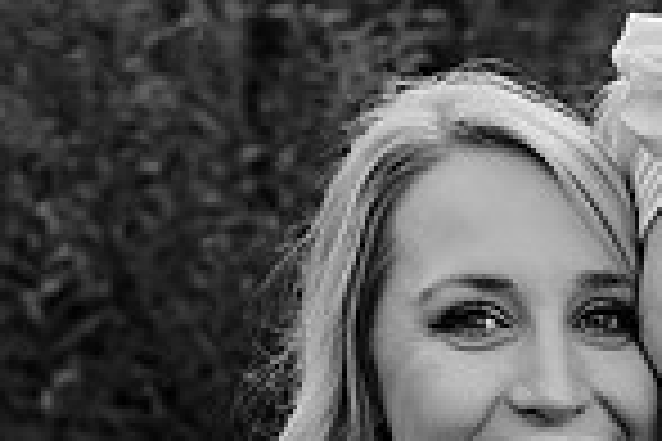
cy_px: 497
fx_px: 1747
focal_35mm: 95
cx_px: 685
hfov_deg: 20.7
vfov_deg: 14.1
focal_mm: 24
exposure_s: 1/1250
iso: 250
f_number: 2.5
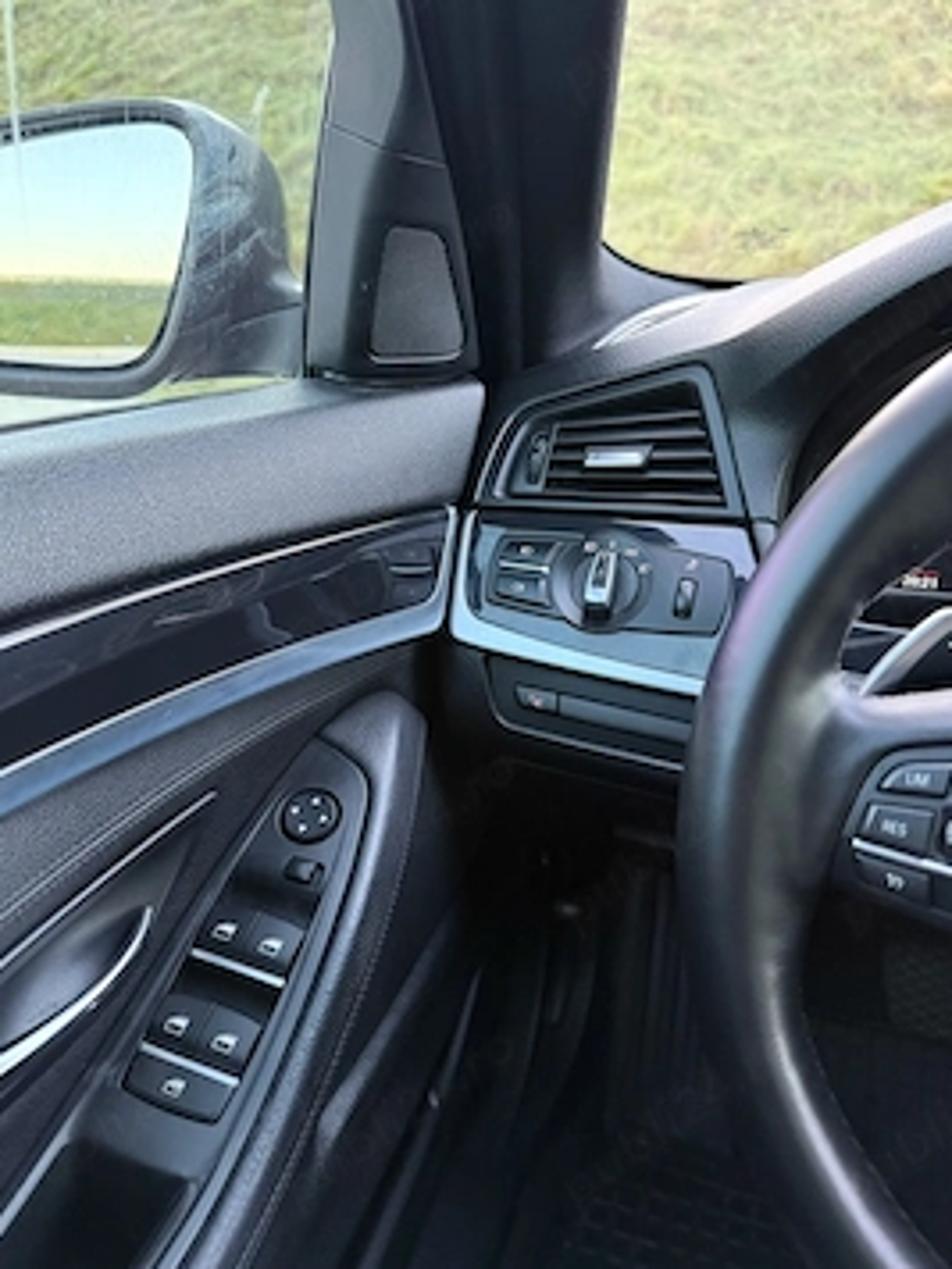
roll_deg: -1.2
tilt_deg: -19.2
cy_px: 606
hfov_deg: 51.4
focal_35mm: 27
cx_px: 471
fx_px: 990
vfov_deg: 65.3
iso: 640
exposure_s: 1/60
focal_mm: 6.76
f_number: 1.78
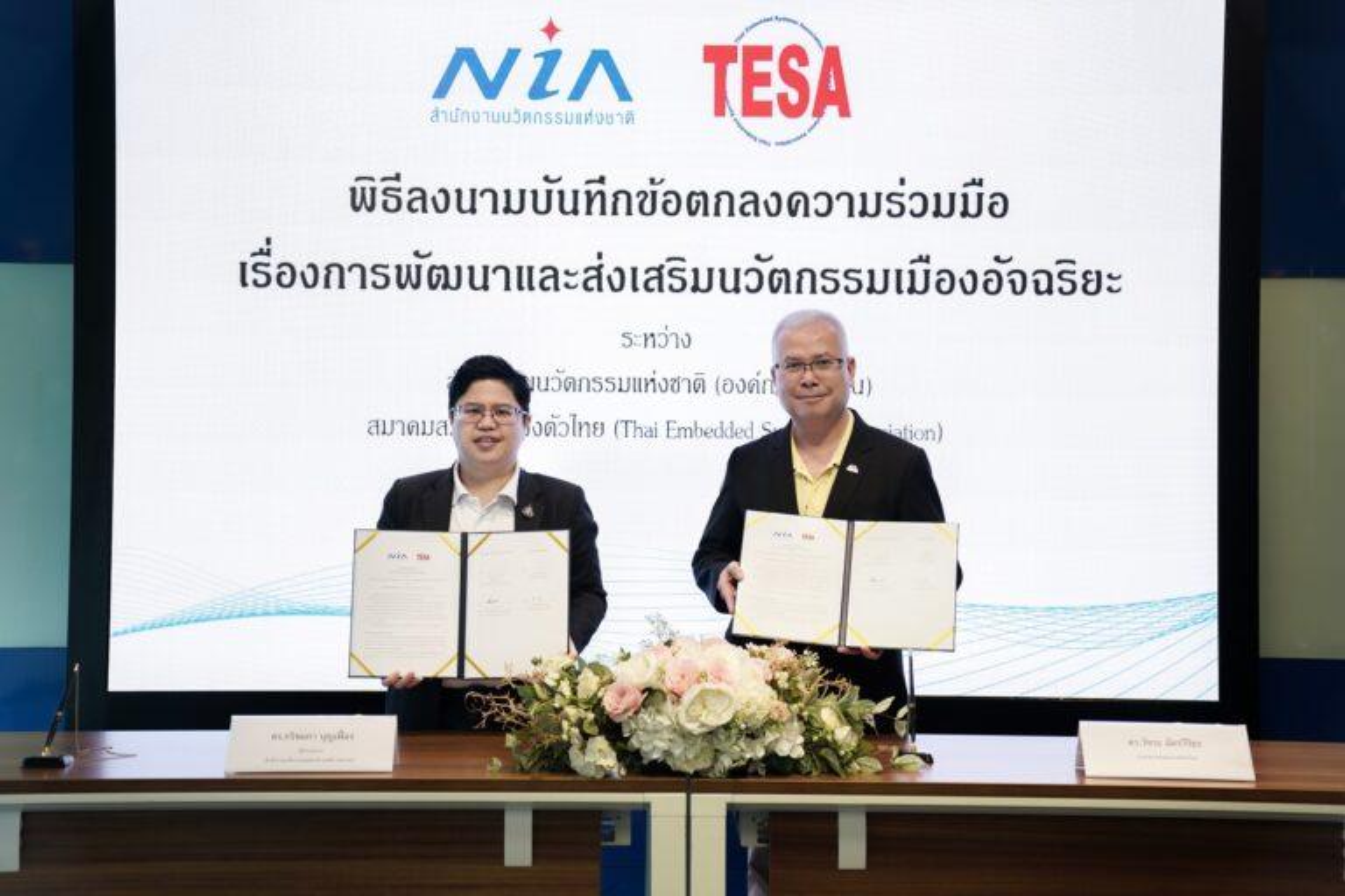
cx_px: 672
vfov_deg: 28.1
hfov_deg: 41.1
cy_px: 448
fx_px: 1793
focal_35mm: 48
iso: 800
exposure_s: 1/160
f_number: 2.8
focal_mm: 48
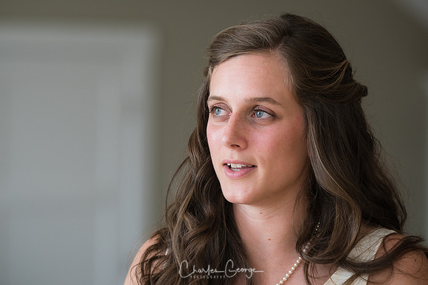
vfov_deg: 6.8
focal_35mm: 202
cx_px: 214
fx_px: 2408
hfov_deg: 10.2
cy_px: 142
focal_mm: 135
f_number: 3.2
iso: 640
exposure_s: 1/800
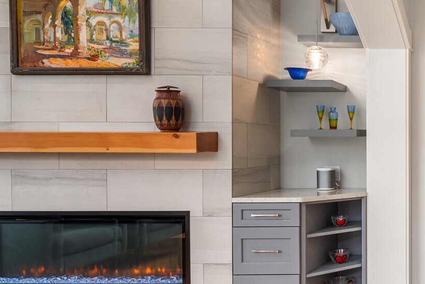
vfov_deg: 34.2
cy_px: 143
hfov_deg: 44.9
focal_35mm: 39
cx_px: 384
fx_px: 460
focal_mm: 19
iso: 100
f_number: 7.1
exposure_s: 1/5
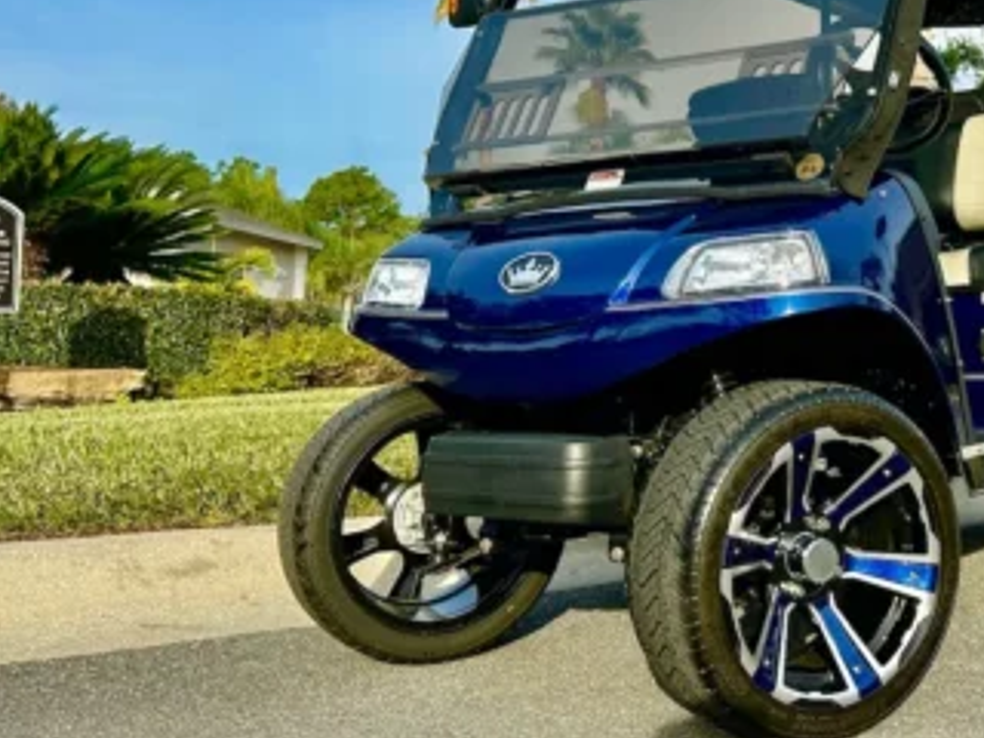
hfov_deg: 40.1
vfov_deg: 31.4
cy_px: 151
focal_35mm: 45
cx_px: 812
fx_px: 1279
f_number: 1.78
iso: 80
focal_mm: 6.86
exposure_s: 1/2660
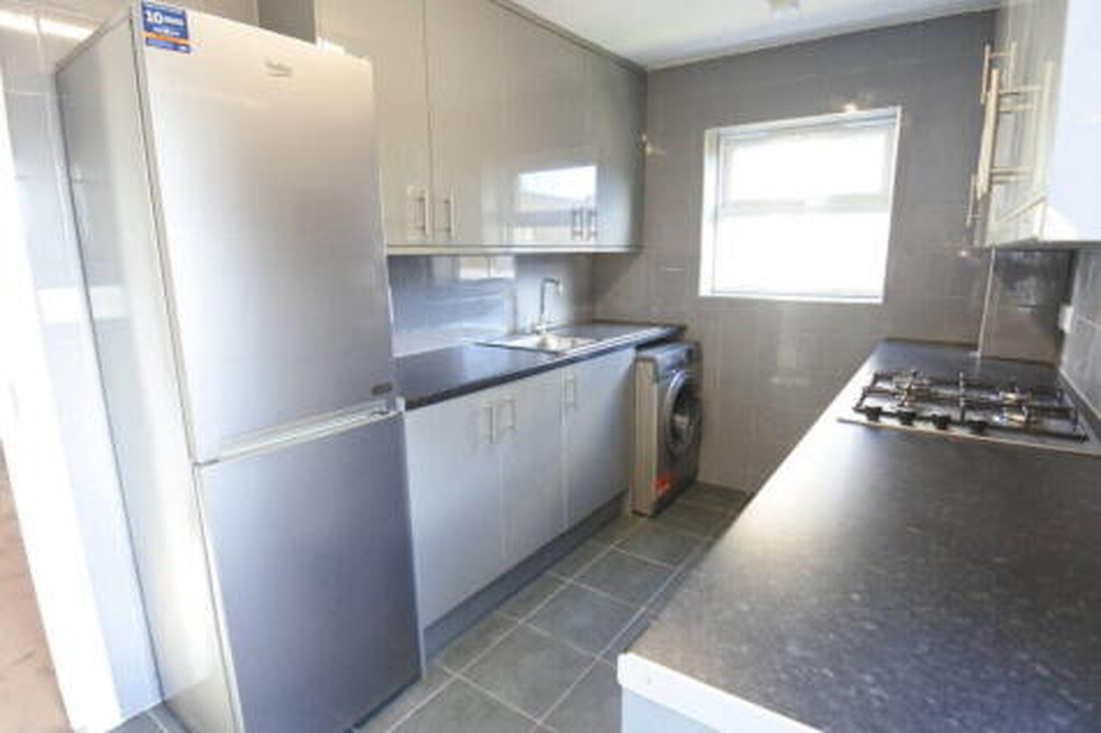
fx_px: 550
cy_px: 366
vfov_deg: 67.3
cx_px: 550
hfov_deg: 90.0
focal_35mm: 18
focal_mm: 6.7
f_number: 3.5
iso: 900
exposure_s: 1/60
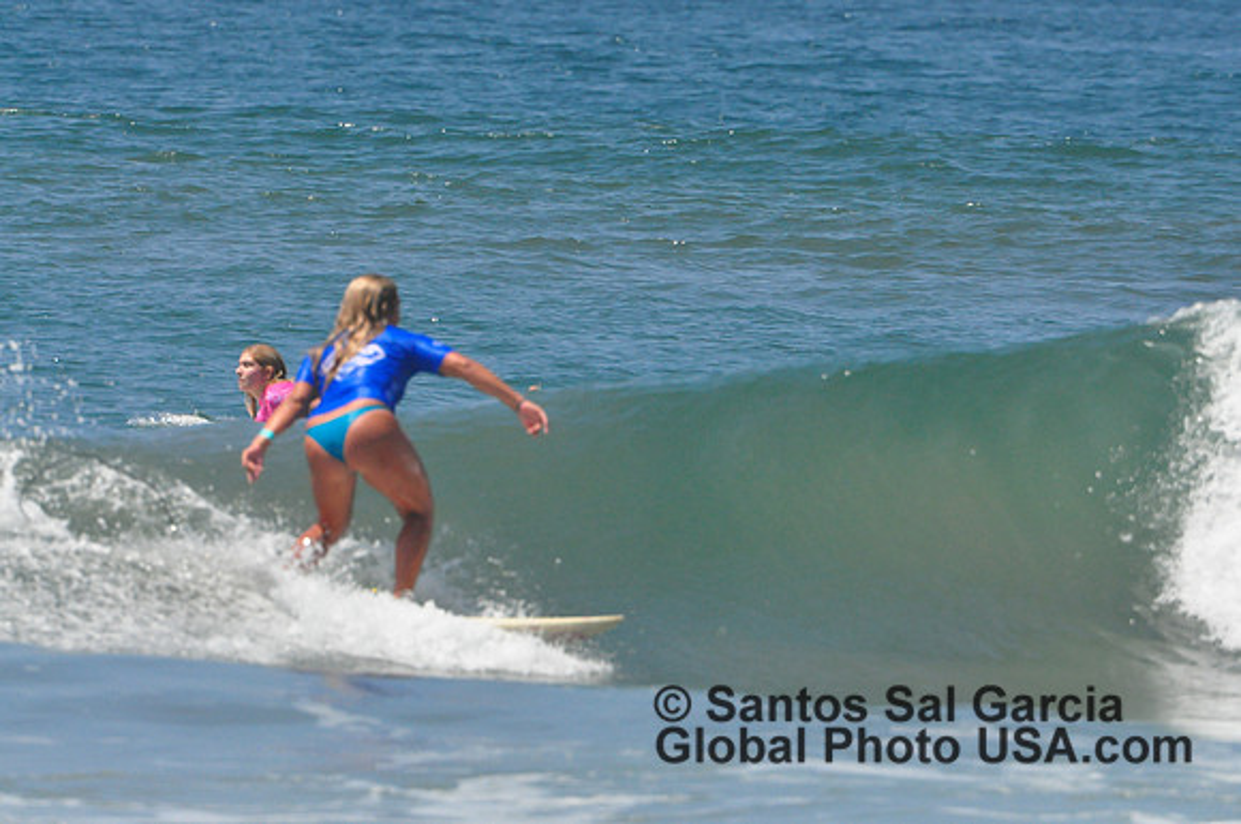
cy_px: 412
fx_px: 28400
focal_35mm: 825
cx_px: 620
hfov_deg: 2.5
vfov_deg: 1.7
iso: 1250
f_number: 13
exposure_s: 1/2000
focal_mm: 550
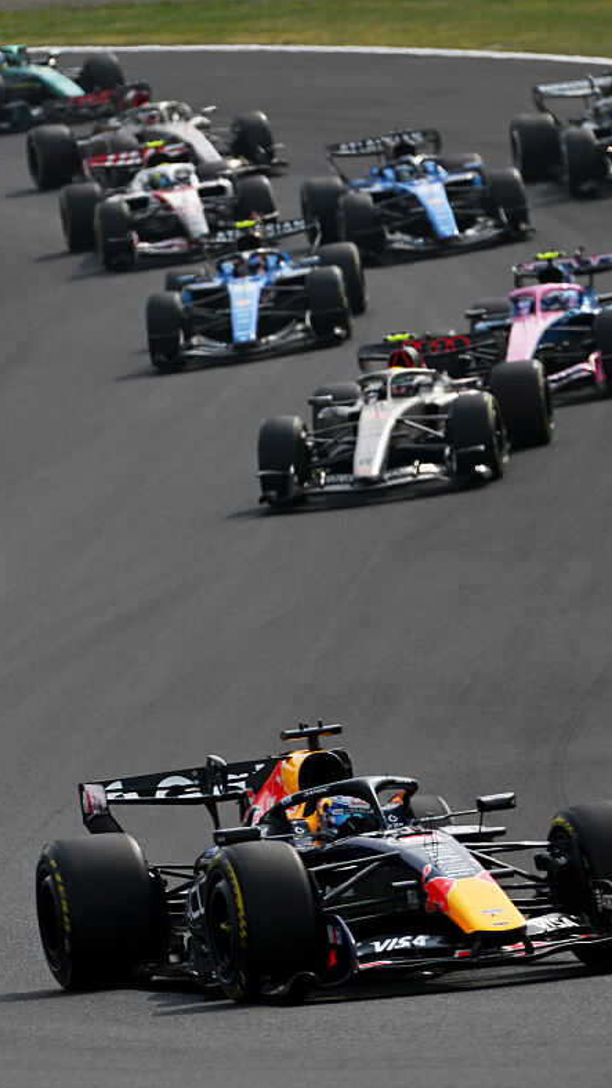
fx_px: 13652
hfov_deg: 2.6
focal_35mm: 473
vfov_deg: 4.6
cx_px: 7
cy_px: 544
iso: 100
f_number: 4
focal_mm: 200
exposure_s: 1/2500
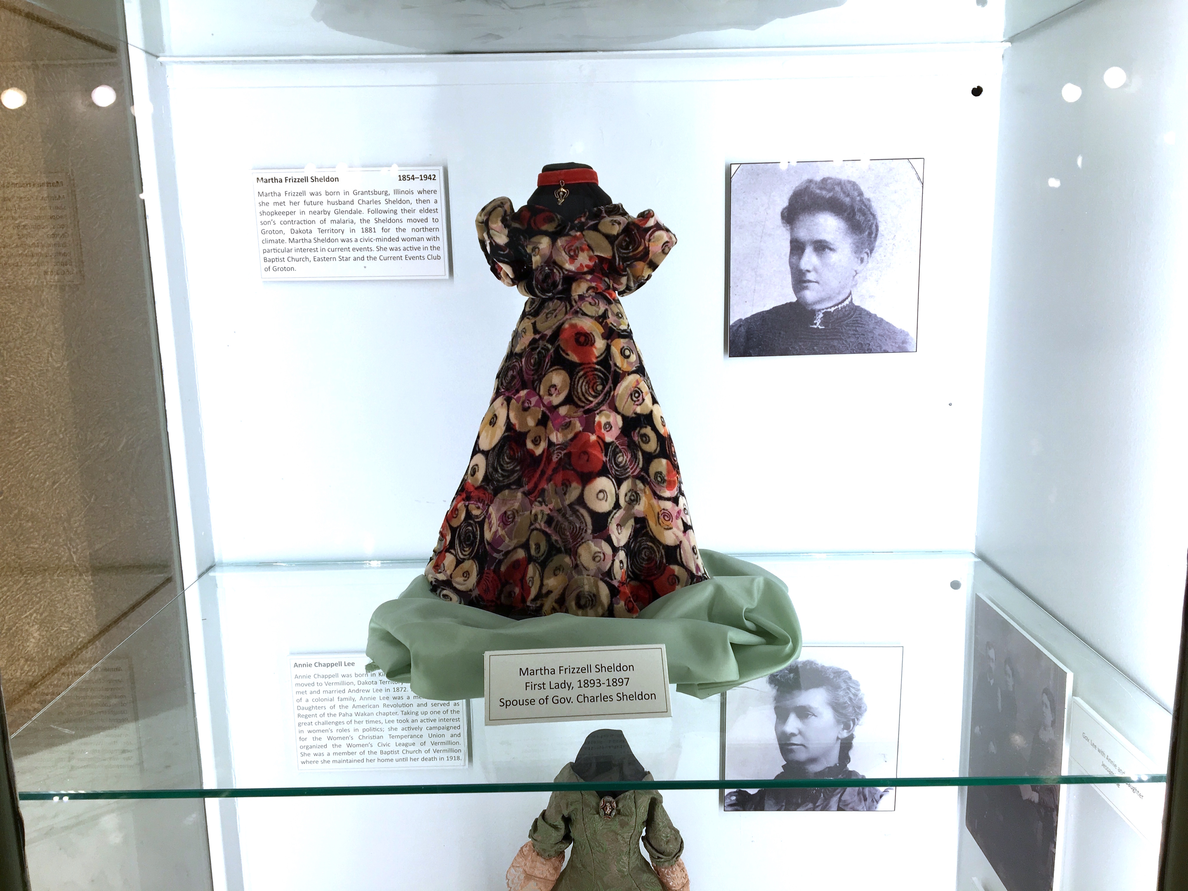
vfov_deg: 48.2
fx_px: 995
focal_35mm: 29
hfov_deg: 61.7
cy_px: 446
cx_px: 594
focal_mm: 4.15
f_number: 2.2
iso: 25
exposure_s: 1/120
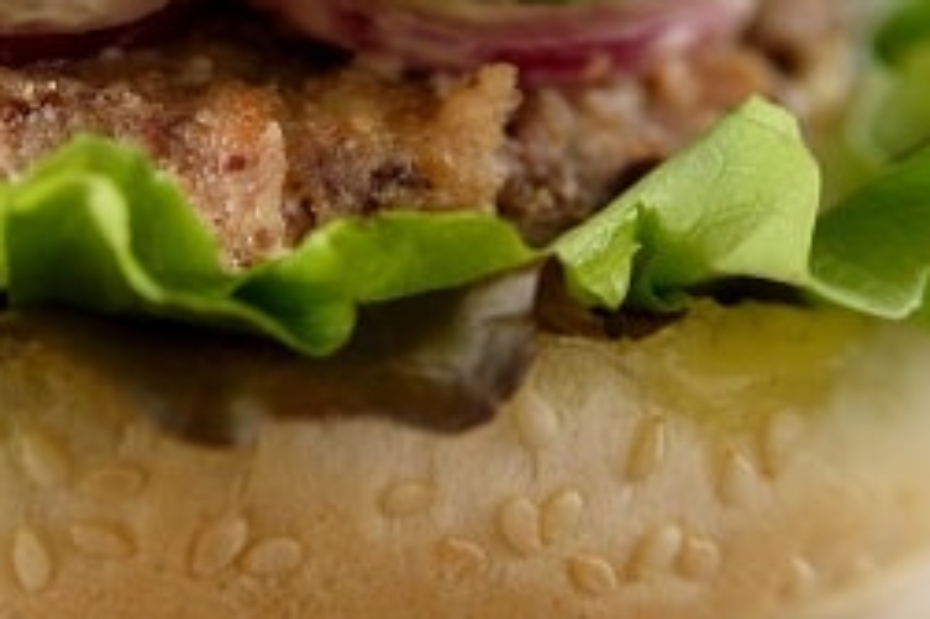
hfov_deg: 8.2
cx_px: 59
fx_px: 6480
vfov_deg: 5.5
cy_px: 0
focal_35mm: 251
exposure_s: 1/125
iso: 50
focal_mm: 105
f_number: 6.3
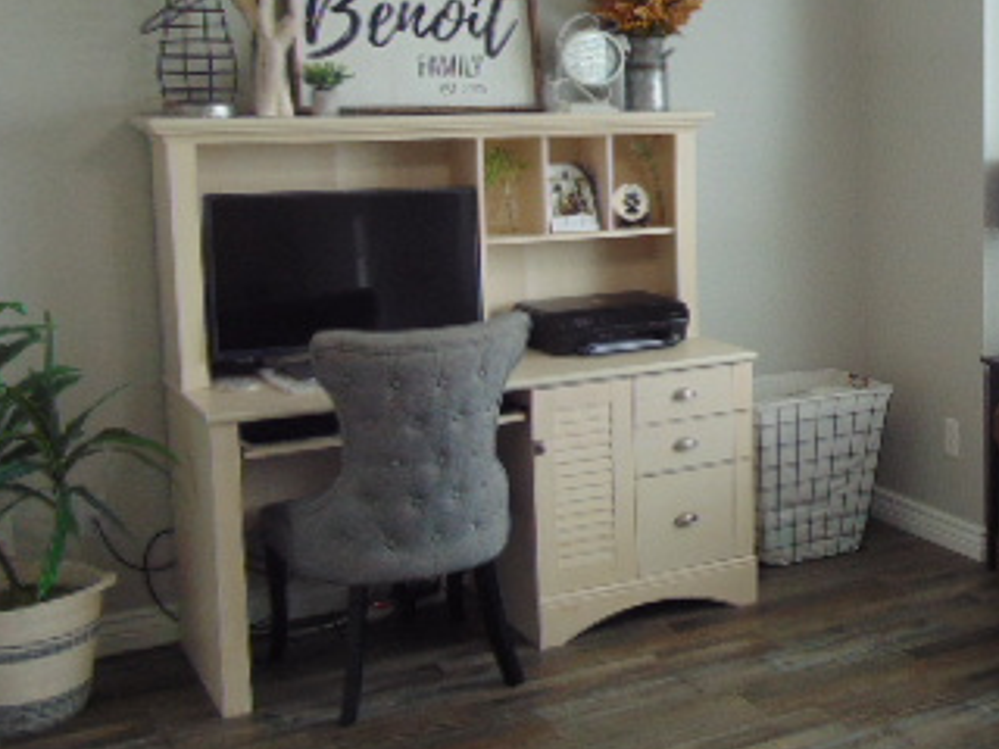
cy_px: 268
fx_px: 1443
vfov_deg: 29.0
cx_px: 877
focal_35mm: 50
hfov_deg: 36.1
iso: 100
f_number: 3
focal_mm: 4.5
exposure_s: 1/30
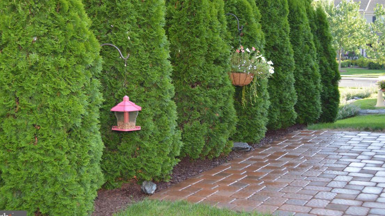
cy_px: 91
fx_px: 485
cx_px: 184
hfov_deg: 43.3
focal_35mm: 48
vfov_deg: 25.1
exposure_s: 1/125
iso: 250
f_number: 5.6
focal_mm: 29
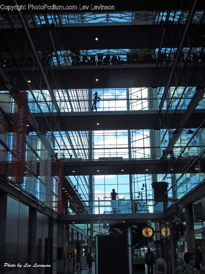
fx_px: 395
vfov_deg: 38.2
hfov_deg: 29.1
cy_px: 137
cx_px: 102
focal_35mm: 50
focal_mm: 9
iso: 400
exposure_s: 1/1000
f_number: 3.8
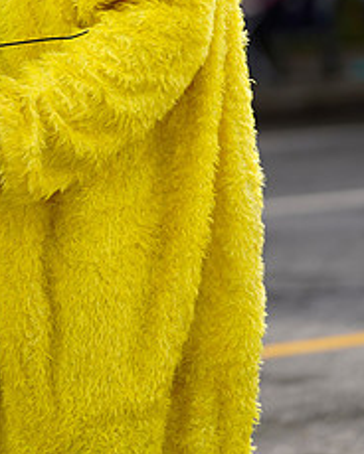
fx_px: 3797
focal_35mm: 282
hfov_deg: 5.5
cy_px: -89
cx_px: 74
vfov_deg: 6.8
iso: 160
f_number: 2.8
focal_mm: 119
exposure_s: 1/400
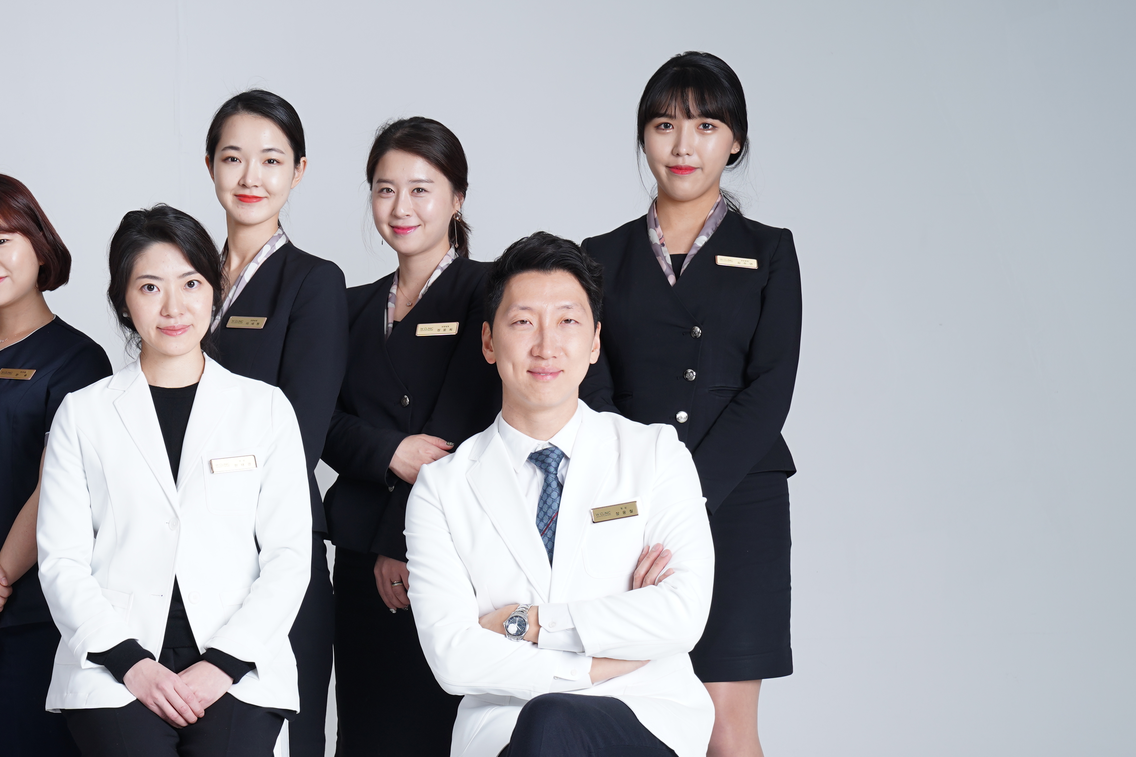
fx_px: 2777
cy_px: 559
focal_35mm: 88
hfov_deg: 22.6
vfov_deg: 15.5
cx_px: 143
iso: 100
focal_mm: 46
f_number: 8
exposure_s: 1/125
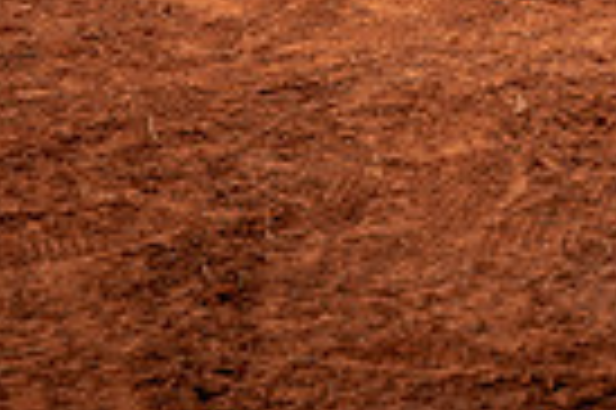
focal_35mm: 178
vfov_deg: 7.3
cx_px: 306
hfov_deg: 11.6
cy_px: -514
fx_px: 3042
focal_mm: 54
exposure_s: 1/250
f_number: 11
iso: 250
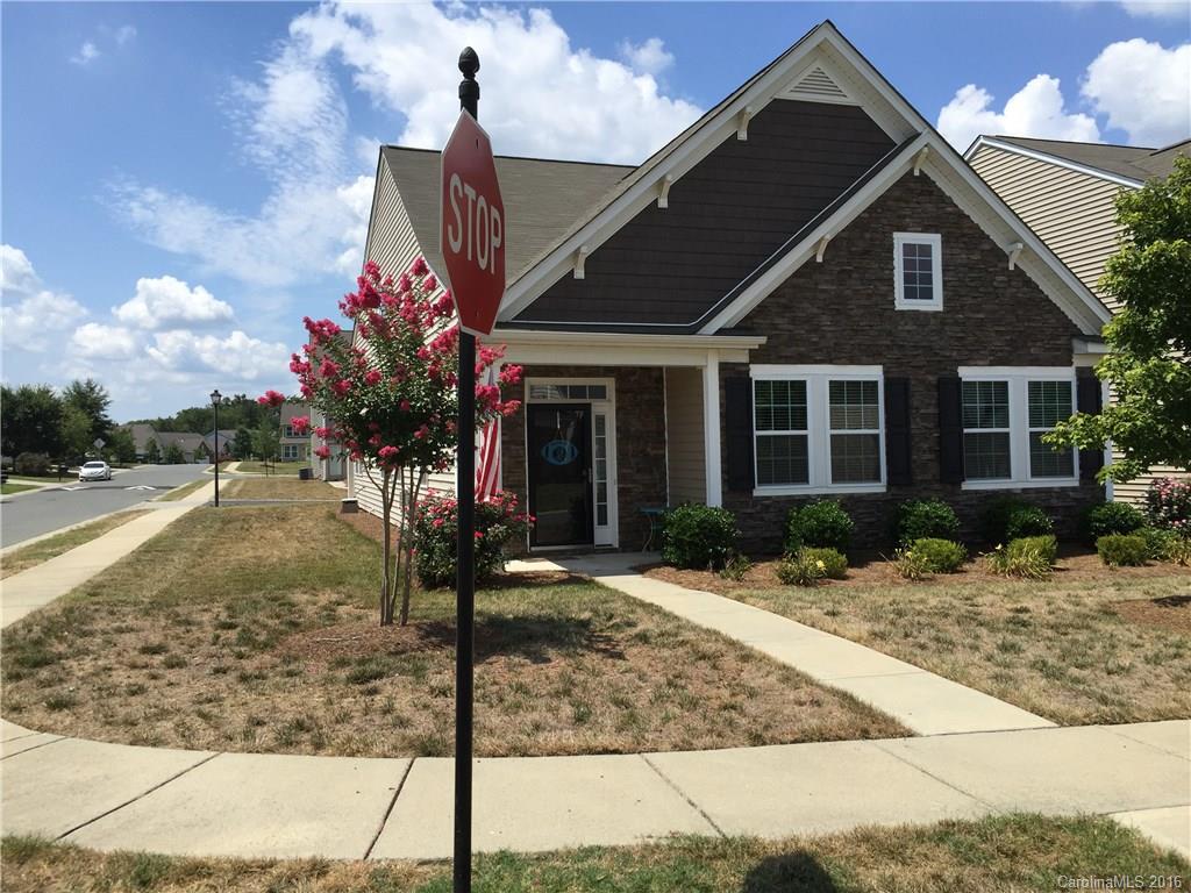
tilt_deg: +2.1
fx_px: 998
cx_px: 596
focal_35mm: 29
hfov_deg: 61.7
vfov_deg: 48.2
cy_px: 446
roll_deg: +0.3
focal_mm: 4.15
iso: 32
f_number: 2.2
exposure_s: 1/2198
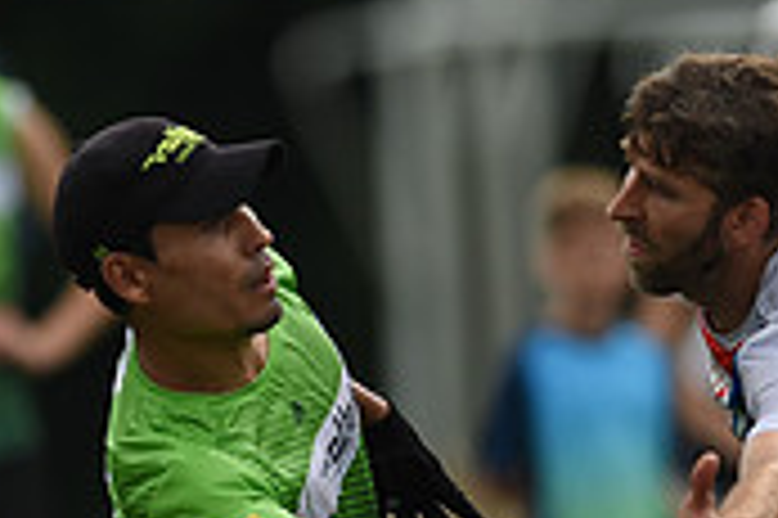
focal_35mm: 1339
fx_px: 28909
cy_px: 475
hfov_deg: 1.5
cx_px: 274
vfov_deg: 1.0
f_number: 2.8
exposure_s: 1/4000
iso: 320
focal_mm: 400
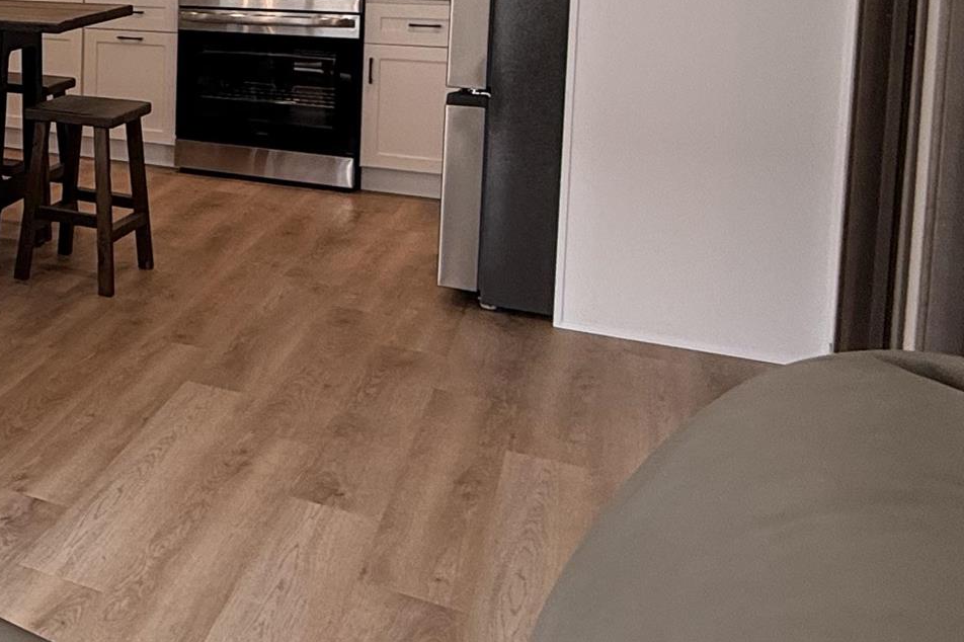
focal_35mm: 47
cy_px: -5
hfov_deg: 29.7
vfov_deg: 27.0
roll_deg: +0.2
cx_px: -397
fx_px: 1258
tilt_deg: -4.3
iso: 80
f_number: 2.2
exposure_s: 1/120
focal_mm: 2.22
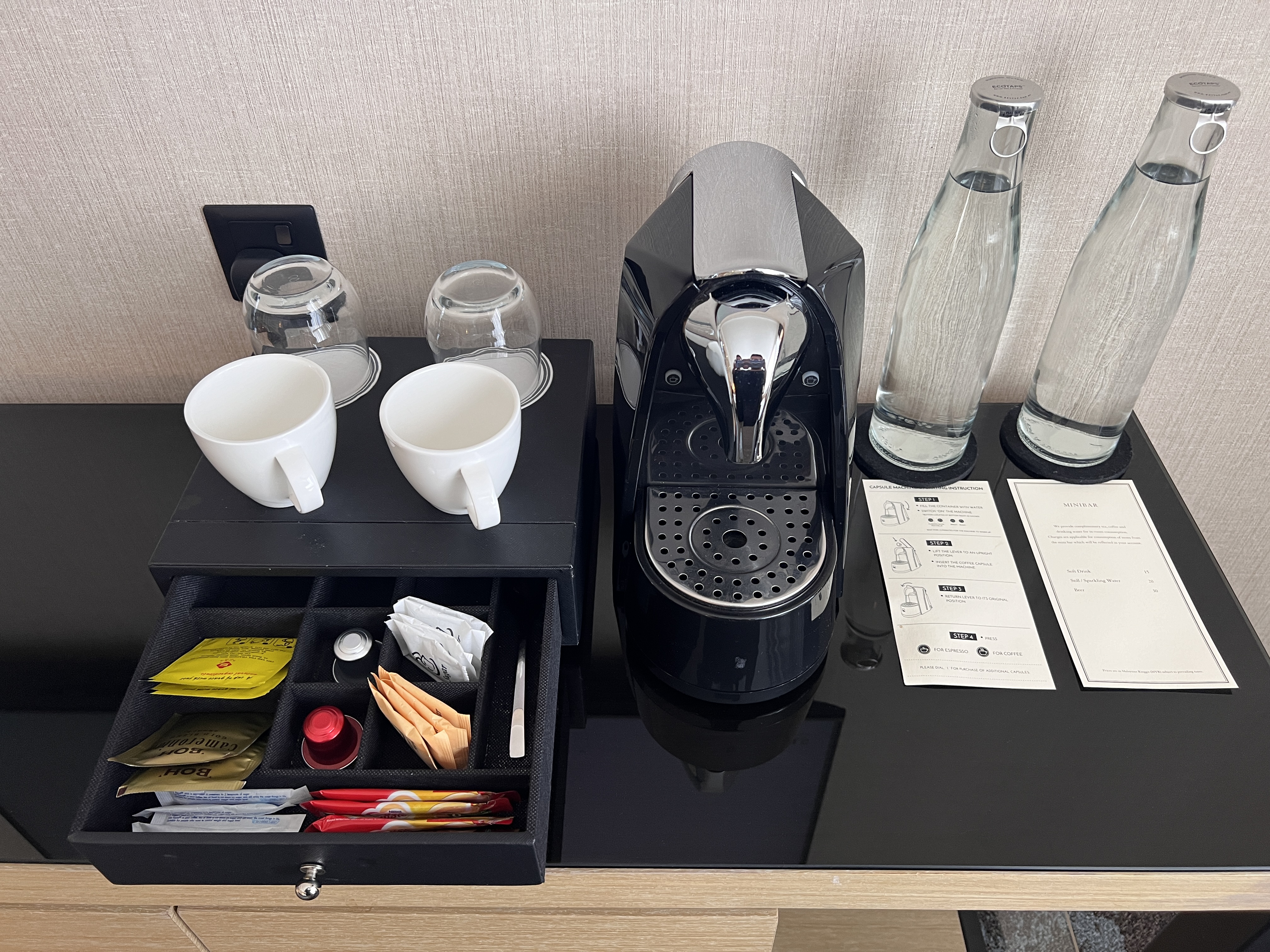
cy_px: 476
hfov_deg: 67.3
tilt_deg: -43.5
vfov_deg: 53.1
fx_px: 954
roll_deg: +2.3
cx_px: 635
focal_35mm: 26
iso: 125
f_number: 1.5
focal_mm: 5.7
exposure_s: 1/60
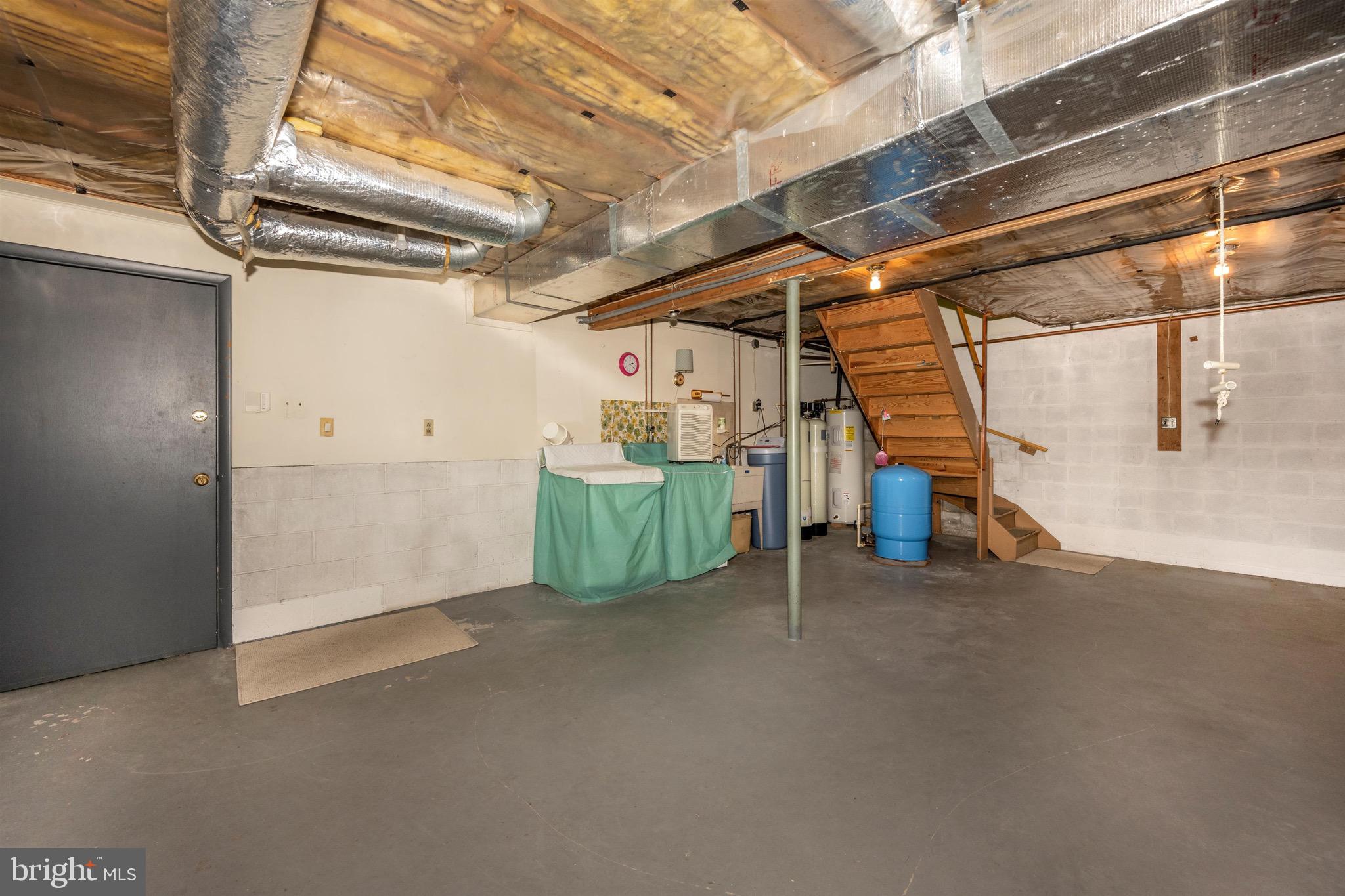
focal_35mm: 14
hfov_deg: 104.3
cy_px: 448
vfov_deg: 81.2
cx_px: 672
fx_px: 523
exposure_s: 1/60
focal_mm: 14
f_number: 8
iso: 400
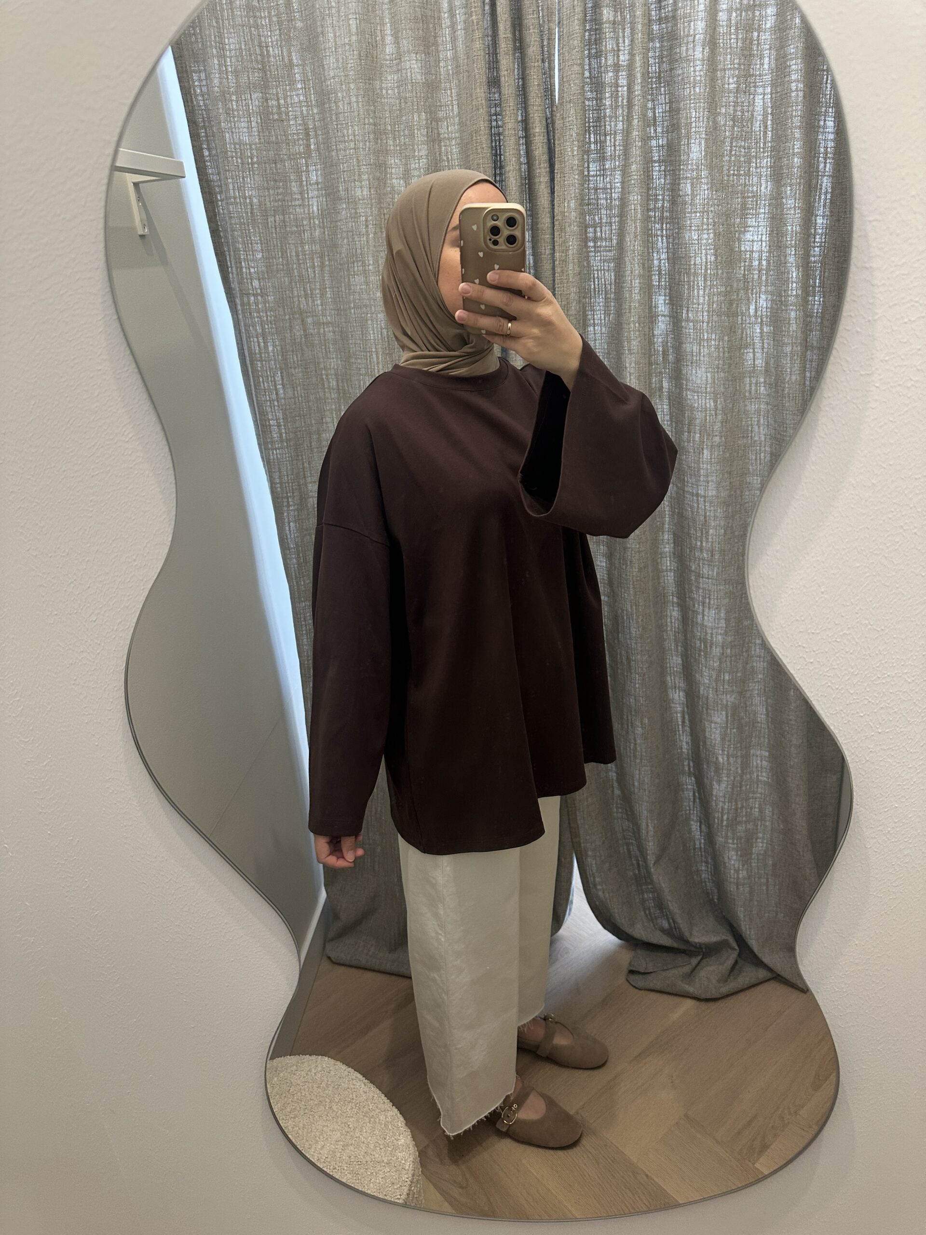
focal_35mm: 24
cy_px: 618
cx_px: 463
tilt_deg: -22.5
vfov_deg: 71.6
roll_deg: +3.3
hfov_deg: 56.8
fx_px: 856
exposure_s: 1/60
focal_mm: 6.86
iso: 320
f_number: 1.78
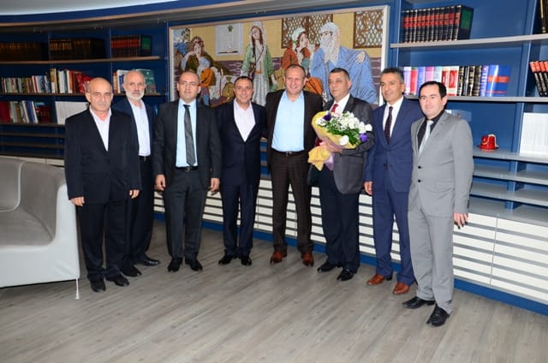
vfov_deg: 41.5
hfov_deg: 59.6
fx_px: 479
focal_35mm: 32
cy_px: 182
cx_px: 274
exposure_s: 1/60
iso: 400
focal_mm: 21
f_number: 5.6
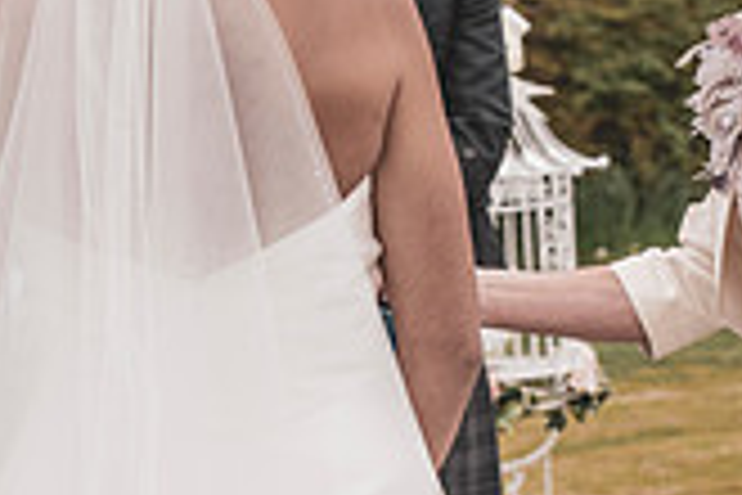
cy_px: 502
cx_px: 216
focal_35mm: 275
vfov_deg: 5.0
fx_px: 5668
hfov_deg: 7.5
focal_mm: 78
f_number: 5.6
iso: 250
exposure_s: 1/320
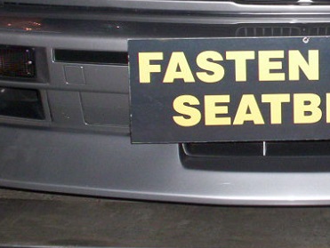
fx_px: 782
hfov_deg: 23.0
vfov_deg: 17.6
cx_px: 320
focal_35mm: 82
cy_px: 5
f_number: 4.5
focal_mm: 4.99
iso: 140
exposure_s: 1/60
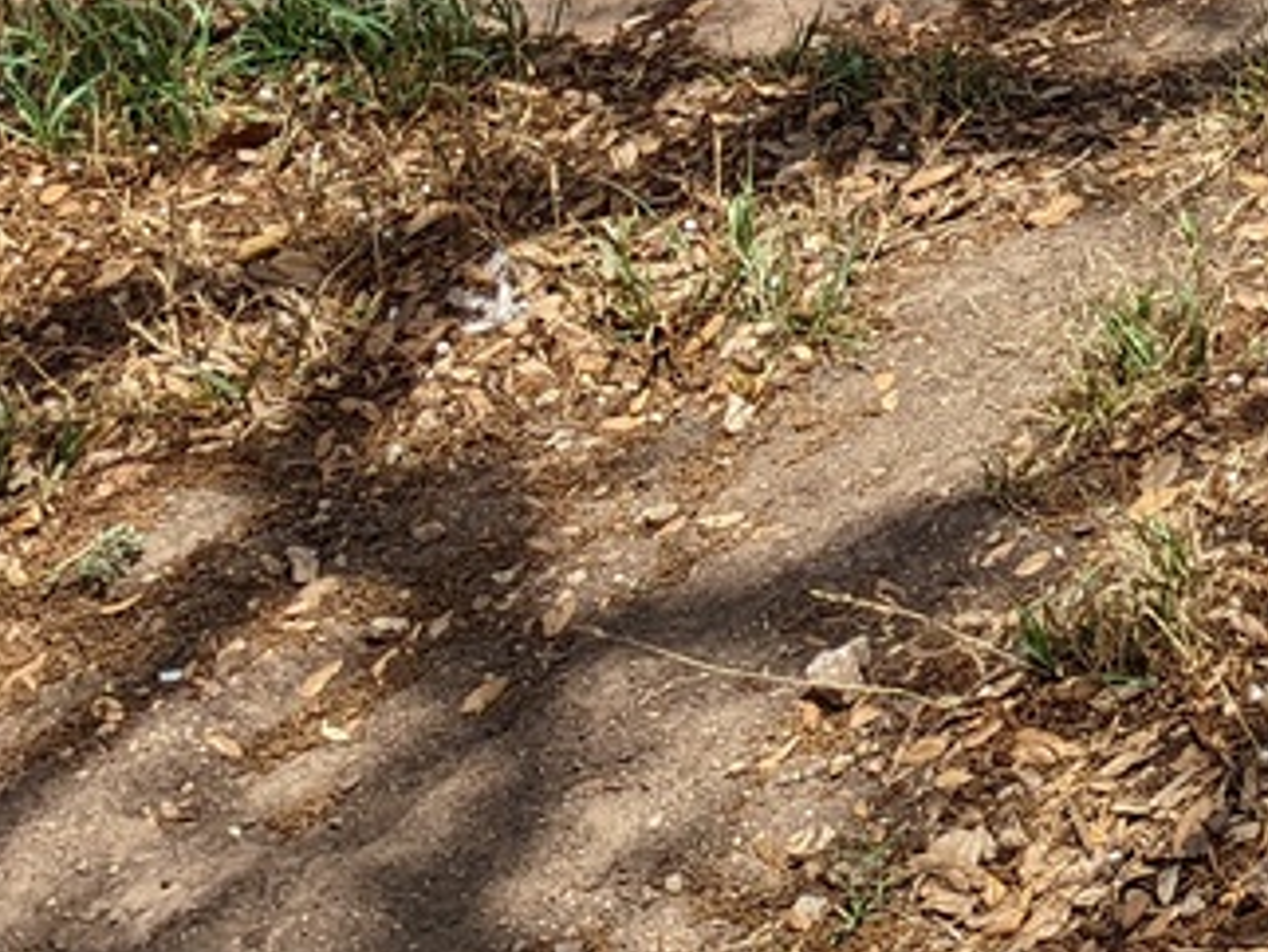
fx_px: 3922
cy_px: -1160
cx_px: 2170
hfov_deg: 16.0
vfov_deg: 11.8
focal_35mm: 107
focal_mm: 6.81
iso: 35
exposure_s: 1/1855
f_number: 1.85
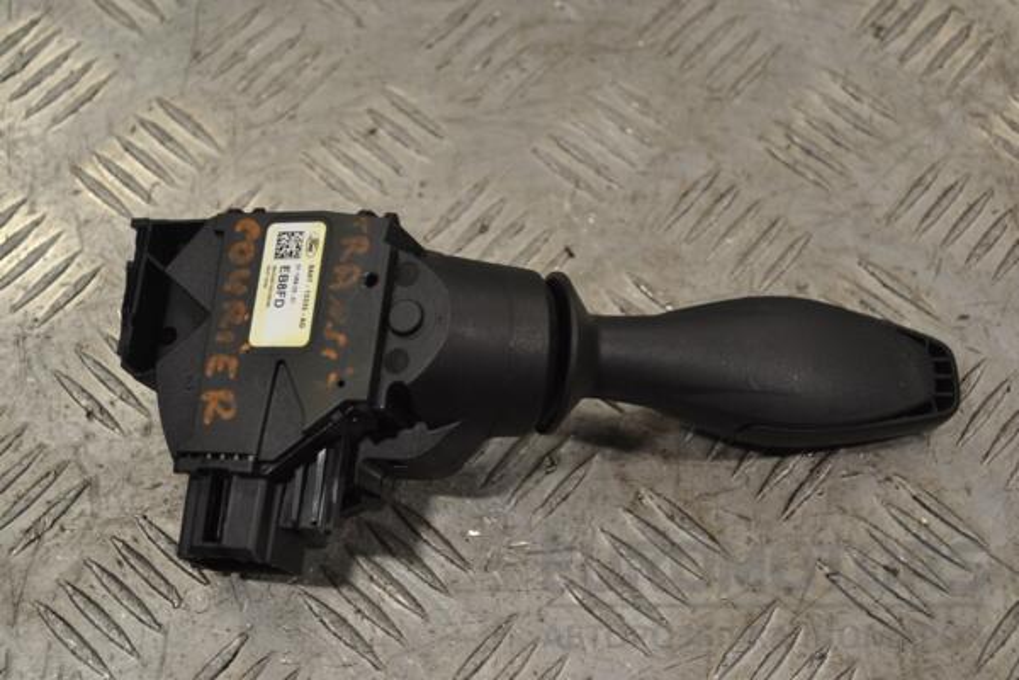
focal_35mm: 52
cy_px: 340
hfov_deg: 37.9
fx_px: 1486
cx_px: 510
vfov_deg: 25.8
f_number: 5.6
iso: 360
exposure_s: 1/125
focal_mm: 35
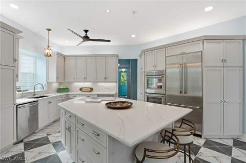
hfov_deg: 96.8
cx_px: 123
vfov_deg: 73.6
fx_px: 109
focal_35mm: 16
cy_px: 82
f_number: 9
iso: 200
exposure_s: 1/50
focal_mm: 16
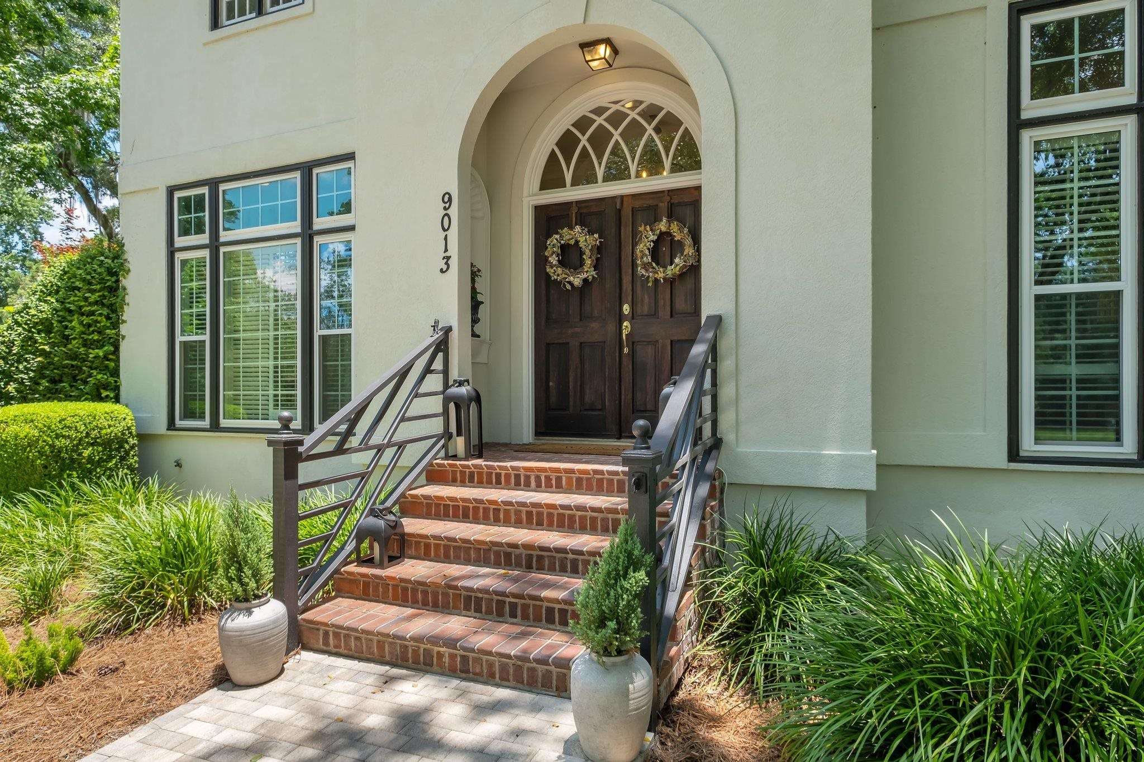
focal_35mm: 20
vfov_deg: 61.9
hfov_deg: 84.0
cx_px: 572
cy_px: 381
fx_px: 635
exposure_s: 1/200
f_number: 7.1
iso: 320
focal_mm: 13.2
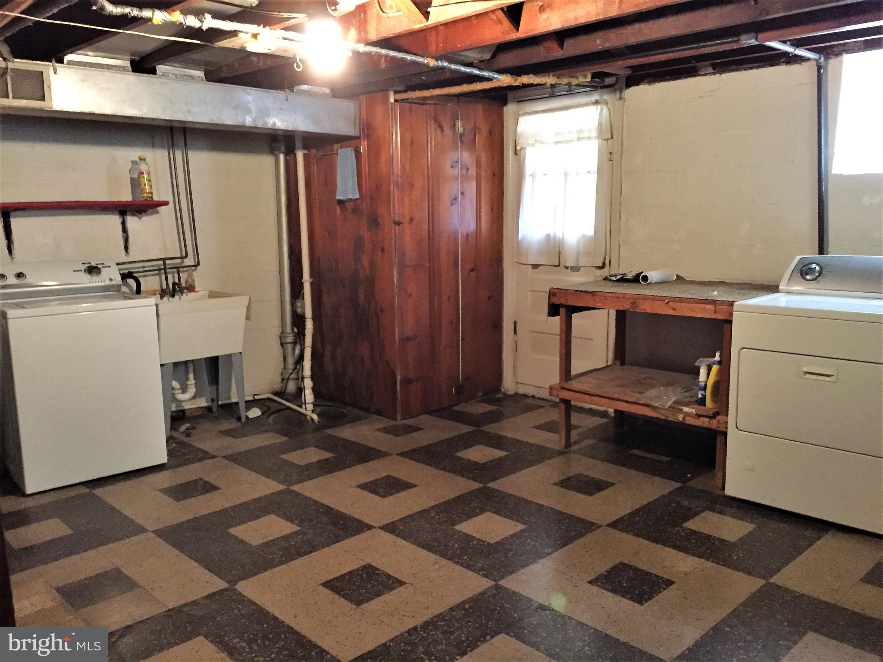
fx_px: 740
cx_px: 442
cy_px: 331
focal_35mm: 29
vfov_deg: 48.2
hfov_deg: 61.7
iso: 400
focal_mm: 4.15
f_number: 2.2
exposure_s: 1/15
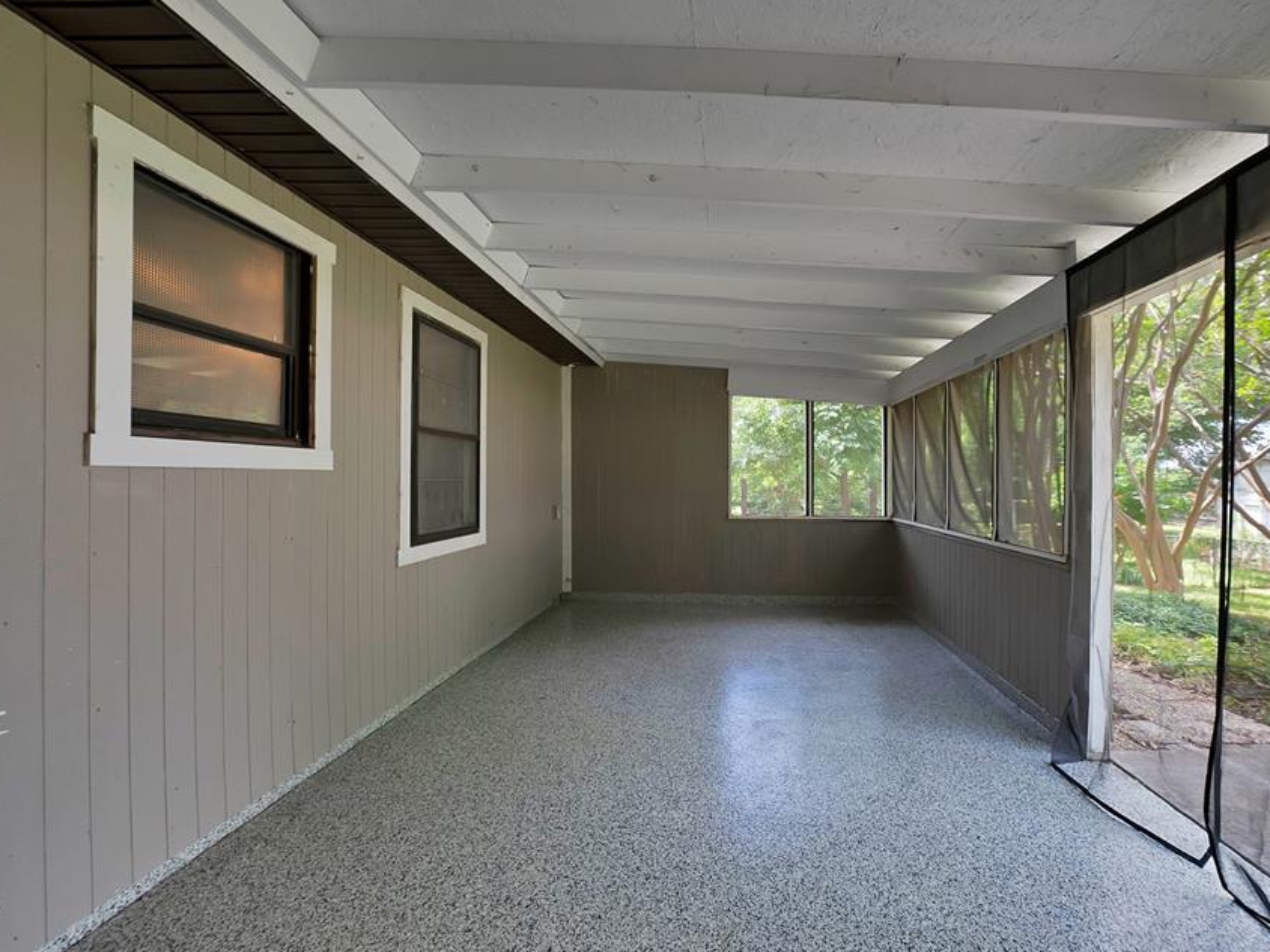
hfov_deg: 101.3
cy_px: 483
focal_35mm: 14
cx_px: 728
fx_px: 514
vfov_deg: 85.7
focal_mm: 12
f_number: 9
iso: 640
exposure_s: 1/25
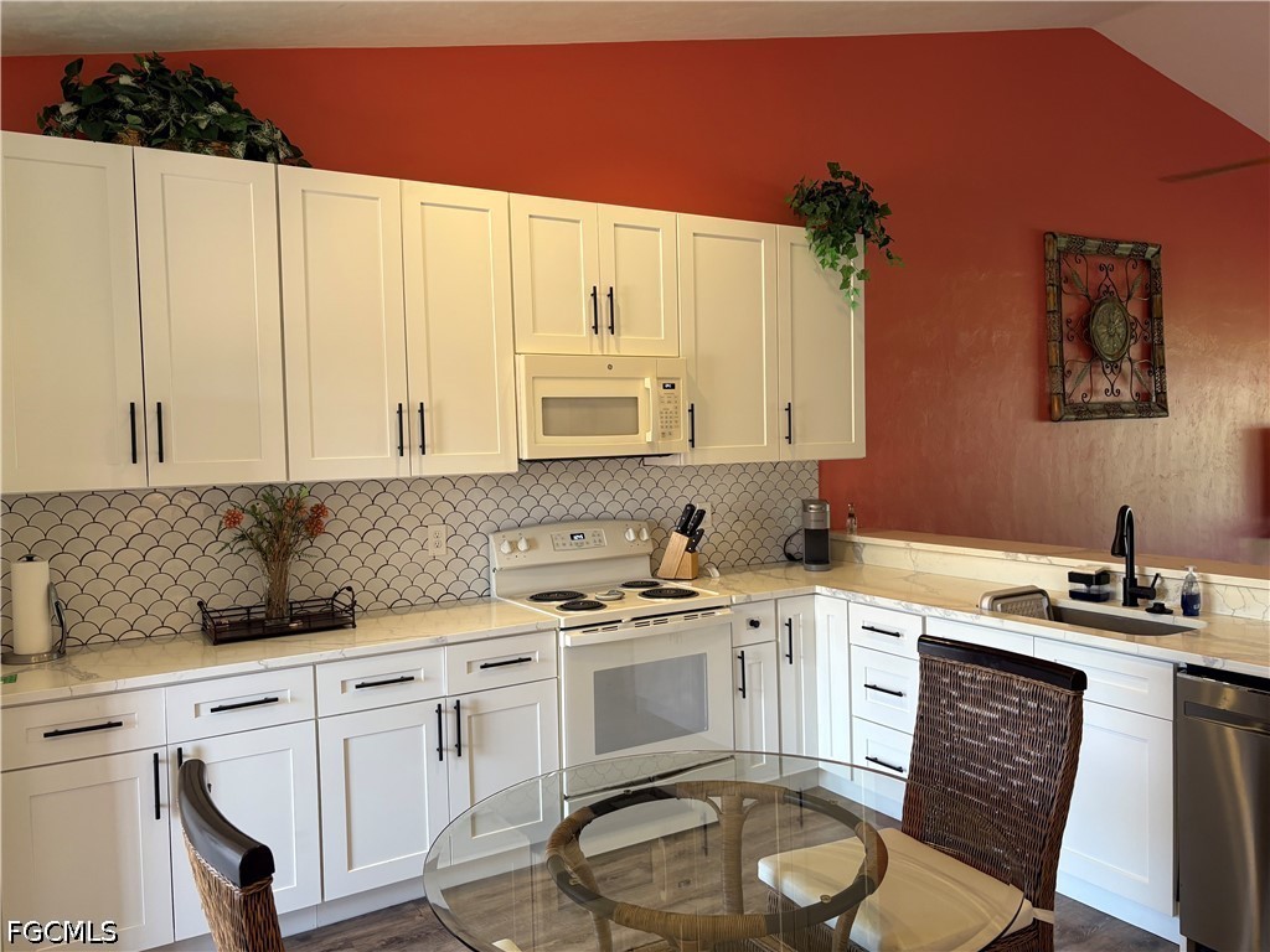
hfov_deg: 67.3
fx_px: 954
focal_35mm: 26
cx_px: 635
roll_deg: +2.2
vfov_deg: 53.1
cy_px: 476
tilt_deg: -1.3
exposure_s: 1/60
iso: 125
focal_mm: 5.96
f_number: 1.6
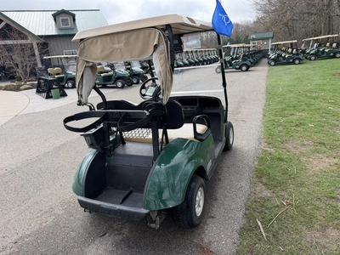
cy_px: 128
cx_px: 170
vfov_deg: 56.8
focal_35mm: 24
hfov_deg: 71.6
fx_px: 236
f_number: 1.78
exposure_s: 1/1522
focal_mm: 6.76
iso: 80
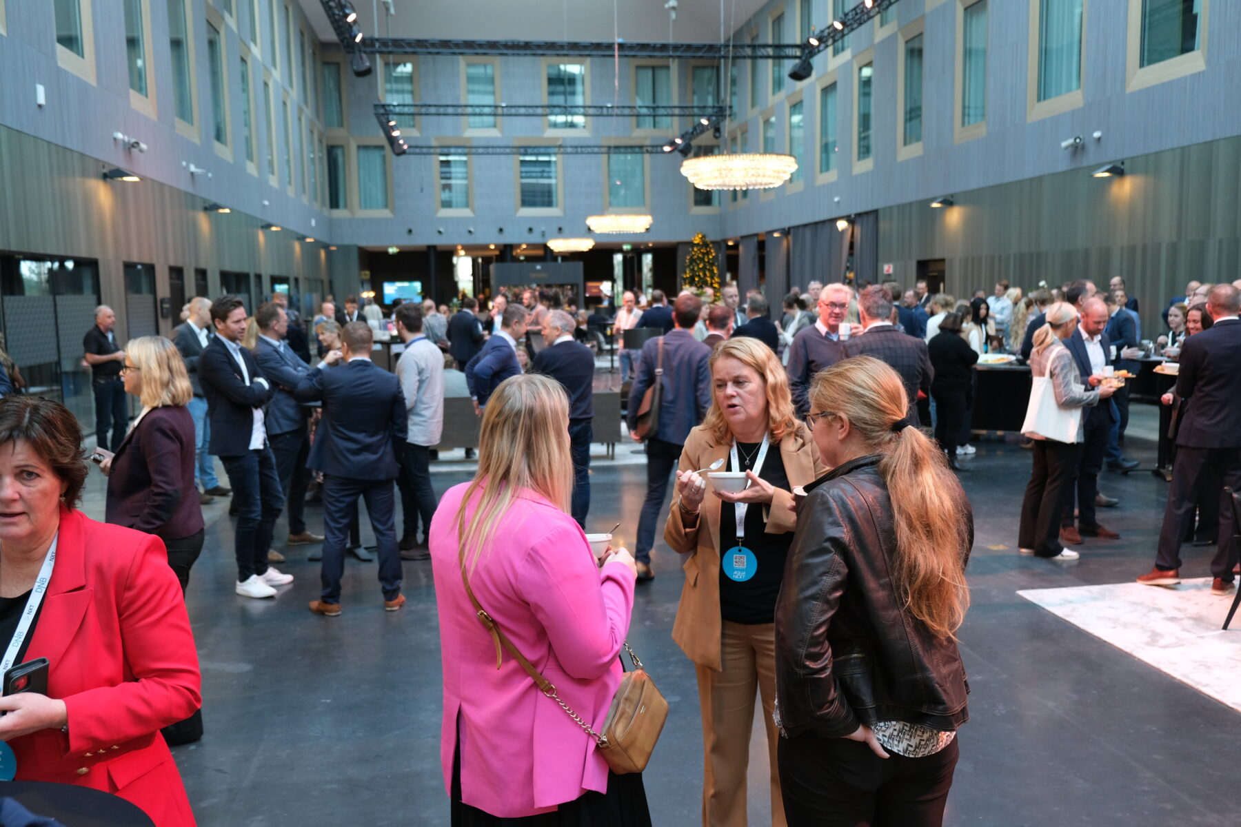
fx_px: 1069
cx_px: 620
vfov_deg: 42.3
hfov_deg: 60.3
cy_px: 414
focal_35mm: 31
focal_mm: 20.5
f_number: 3.2
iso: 800
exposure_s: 1/34
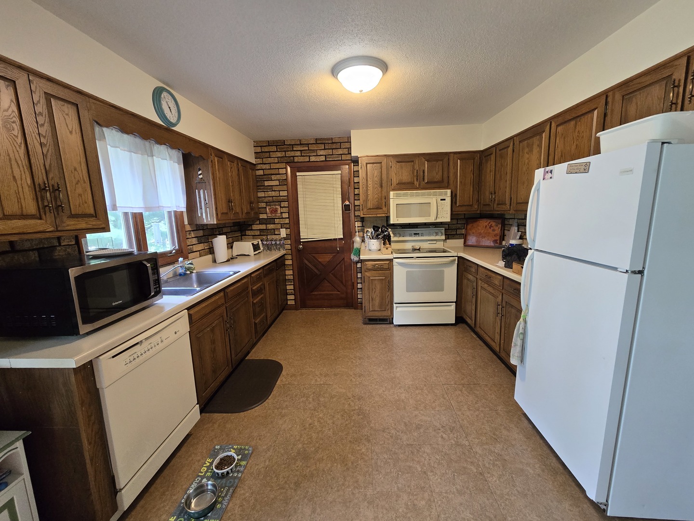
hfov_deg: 106.2
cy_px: 260
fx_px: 261
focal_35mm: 13
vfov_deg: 89.9
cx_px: 347
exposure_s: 1/60
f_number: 2.2
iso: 400
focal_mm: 2.2
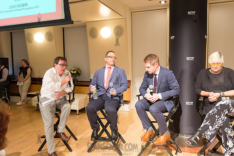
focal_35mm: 29
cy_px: 78
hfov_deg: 63.6
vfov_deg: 45.0
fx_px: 189
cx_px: 117
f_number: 4
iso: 2500
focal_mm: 29
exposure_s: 1/100
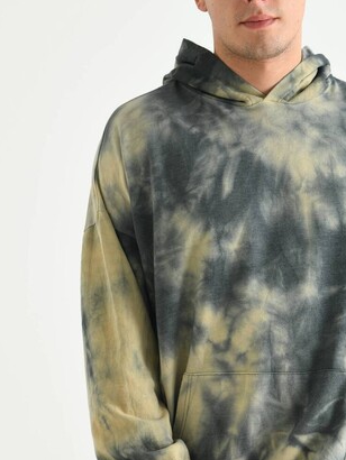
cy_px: 258
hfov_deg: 14.5
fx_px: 1358
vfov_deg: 19.2
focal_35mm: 102
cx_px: 252
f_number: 5.6
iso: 160
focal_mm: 58
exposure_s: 1/125
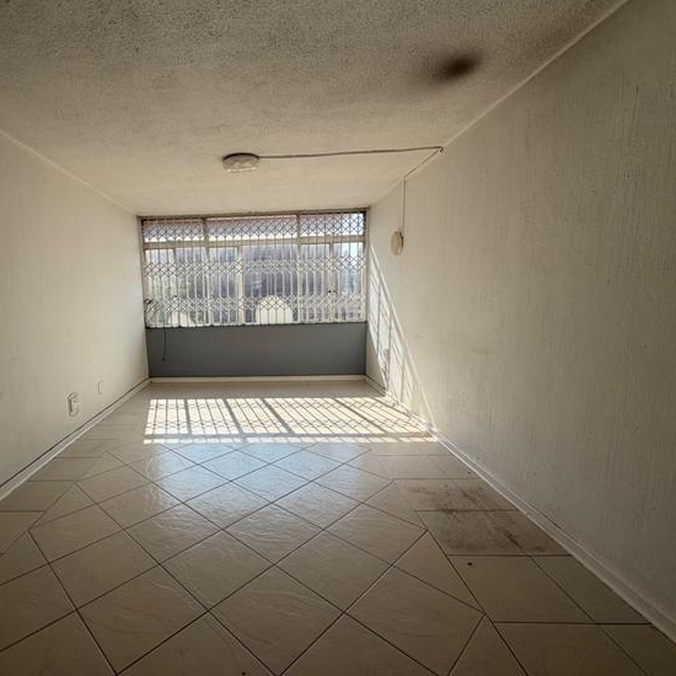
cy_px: 358
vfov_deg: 80.6
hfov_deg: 79.1
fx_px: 398
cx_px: 251
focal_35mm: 18
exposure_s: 1/502
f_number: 2.2
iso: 40
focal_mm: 2.22
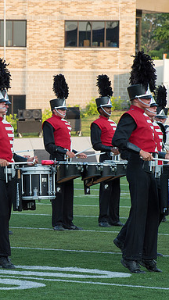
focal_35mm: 296
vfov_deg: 7.3
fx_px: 2358
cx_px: 13
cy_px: 145
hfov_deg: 4.1
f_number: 10
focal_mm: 170
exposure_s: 1/400
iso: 640
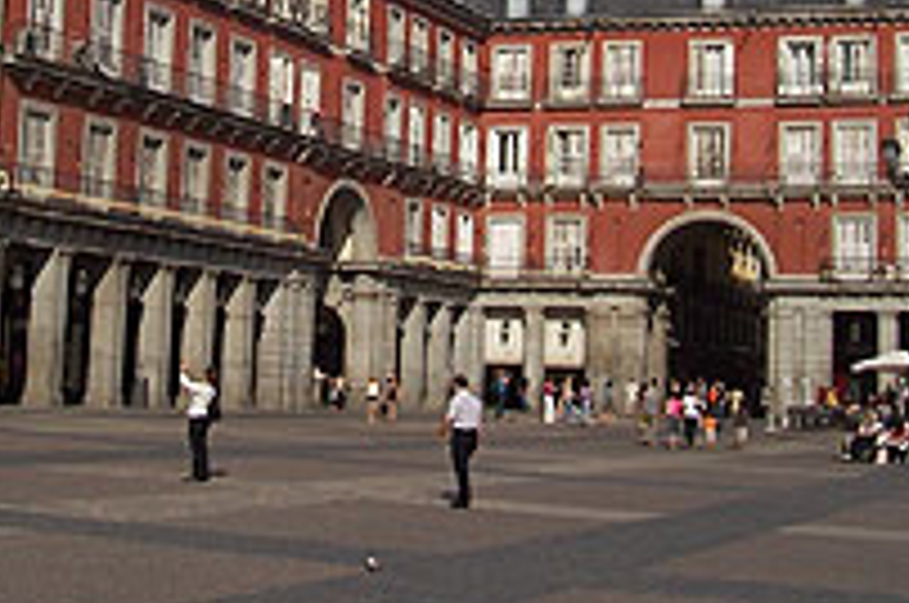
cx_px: 328
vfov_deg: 16.8
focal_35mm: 79
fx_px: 1992
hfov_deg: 25.6
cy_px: -14
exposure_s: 1/1000
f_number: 5.6
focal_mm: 5.6
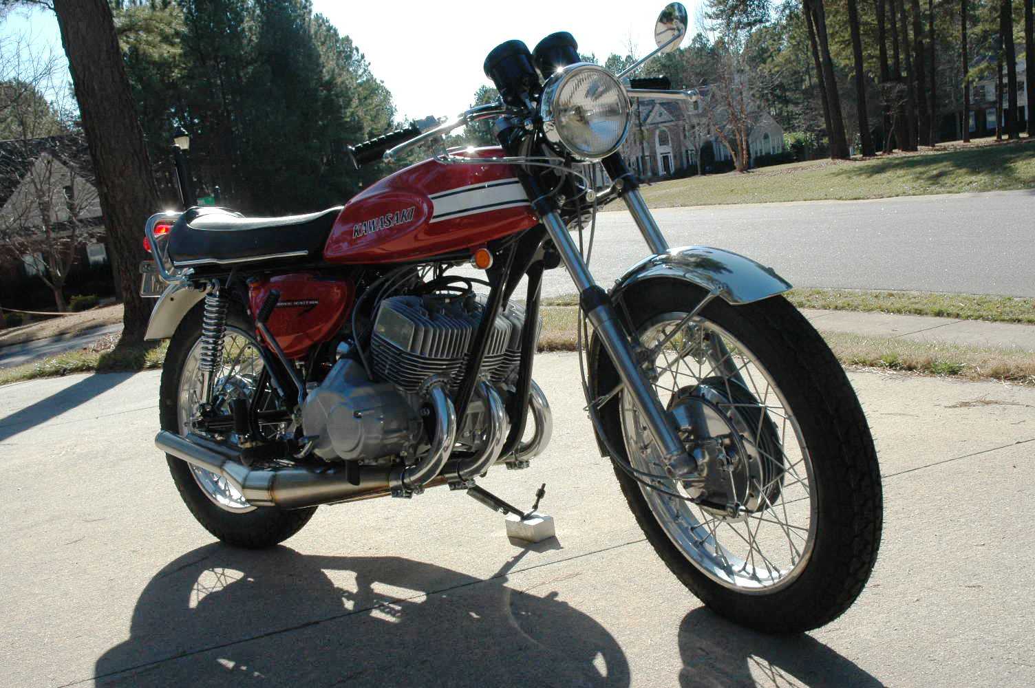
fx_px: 1077
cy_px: 344
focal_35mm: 38
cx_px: 518
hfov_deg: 51.3
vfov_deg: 35.4
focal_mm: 25
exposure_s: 1/400
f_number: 10
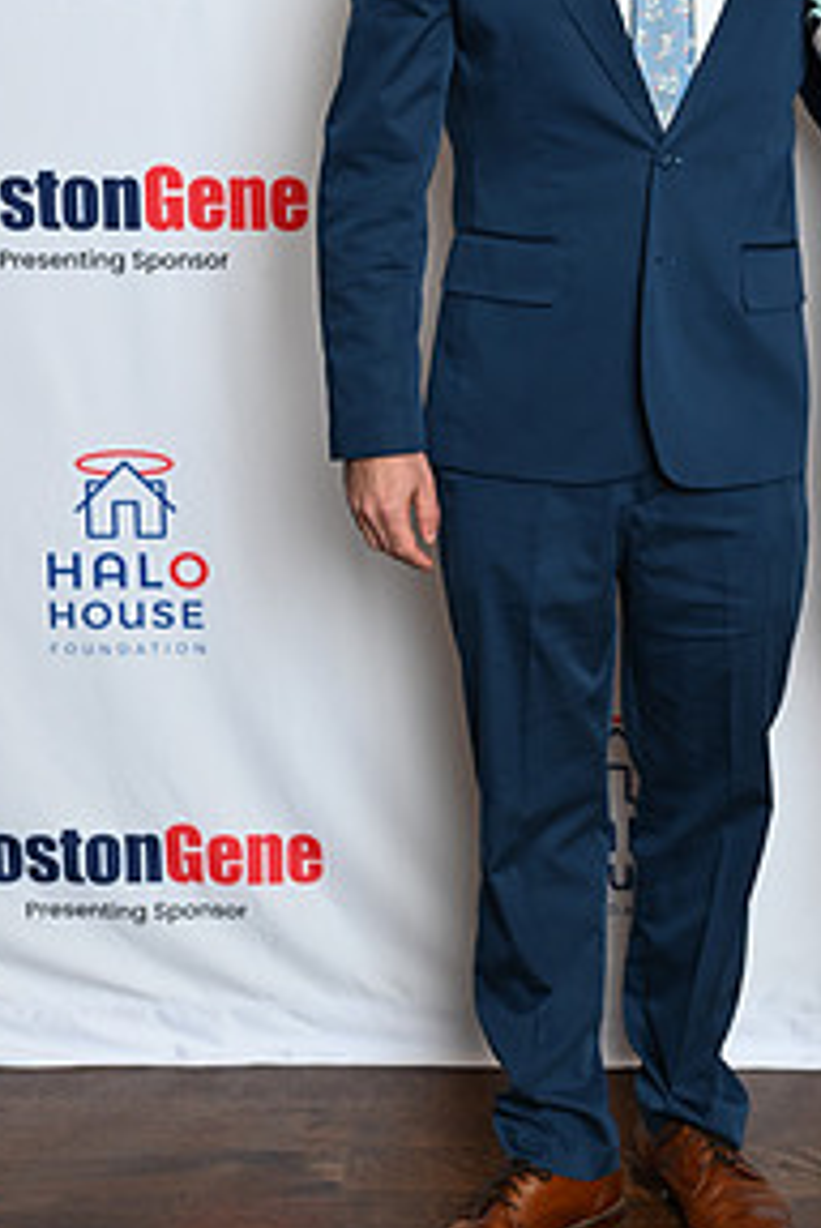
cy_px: 402
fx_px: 3310
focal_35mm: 97
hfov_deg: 14.0
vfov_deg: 20.9
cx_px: 763
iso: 200
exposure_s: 1/80
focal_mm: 48
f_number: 3.2
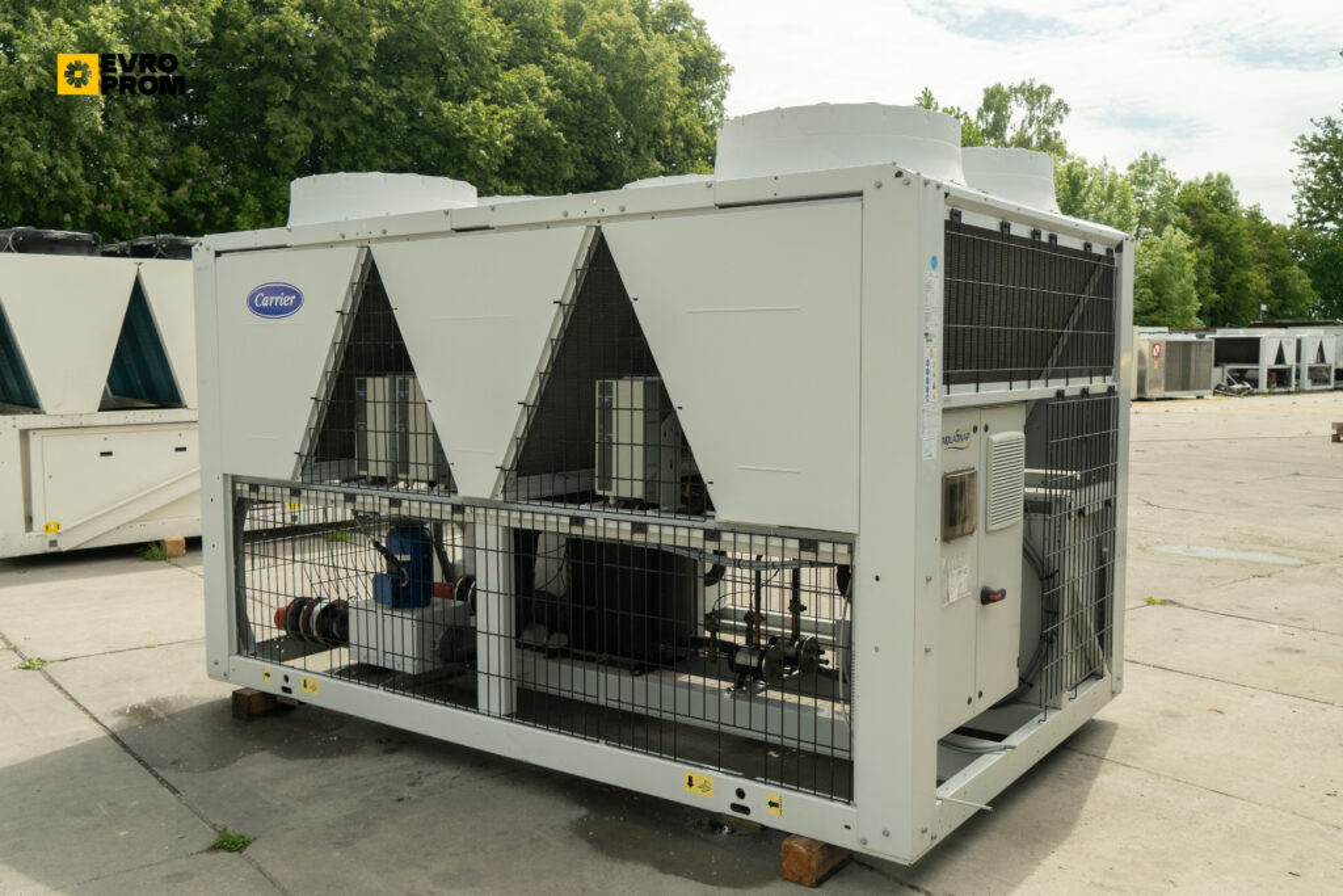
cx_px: 672
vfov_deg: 42.3
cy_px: 448
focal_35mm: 31
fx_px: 1157
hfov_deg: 60.3
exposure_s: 1/640
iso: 640
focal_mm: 31
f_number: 6.3
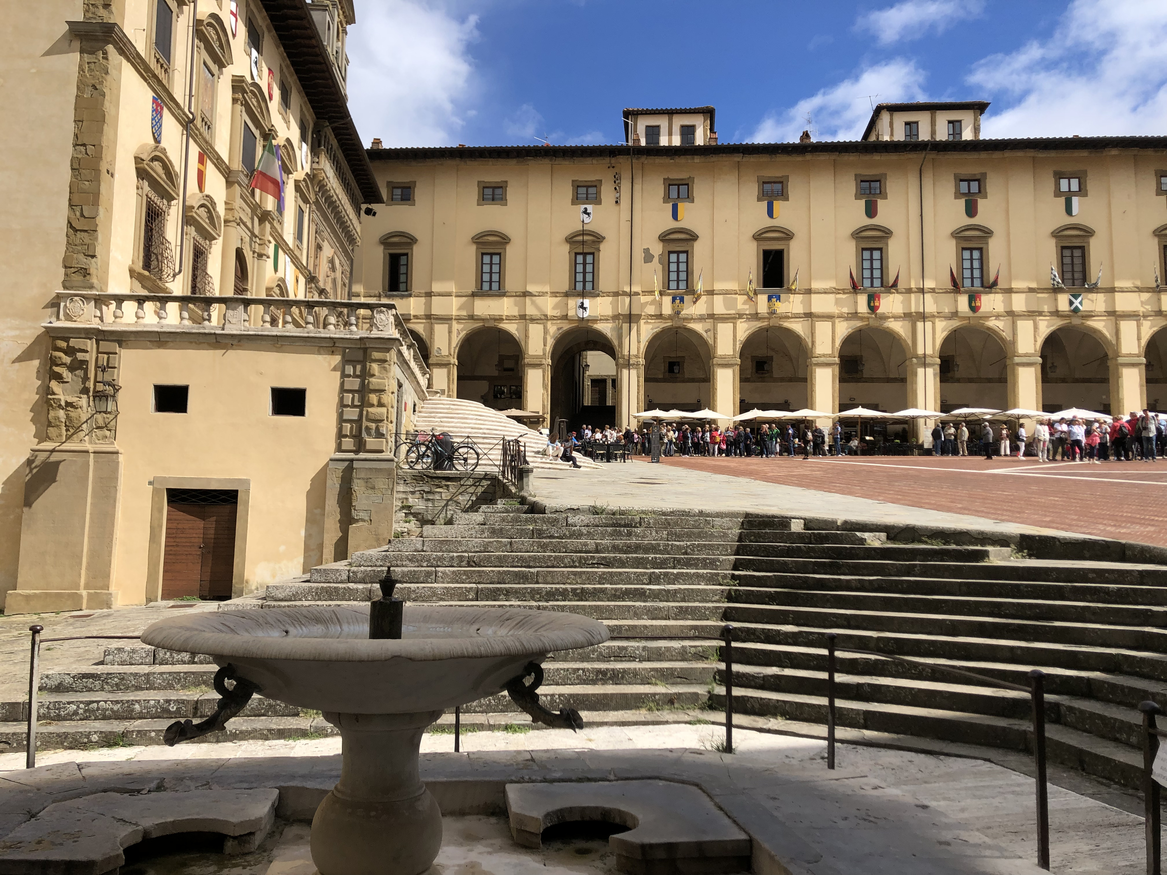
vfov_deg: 49.7
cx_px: 584
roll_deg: +0.1
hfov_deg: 63.4
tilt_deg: +6.6
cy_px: 438
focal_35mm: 28
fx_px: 944
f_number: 1.8
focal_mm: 4
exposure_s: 1/2857
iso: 20
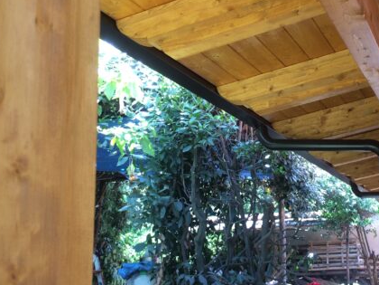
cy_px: 111
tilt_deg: +13.8
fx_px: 580
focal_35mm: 53
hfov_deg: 35.9
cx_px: 248
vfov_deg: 27.5
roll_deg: +1.5
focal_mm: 4.15
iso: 32
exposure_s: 1/50
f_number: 2.2
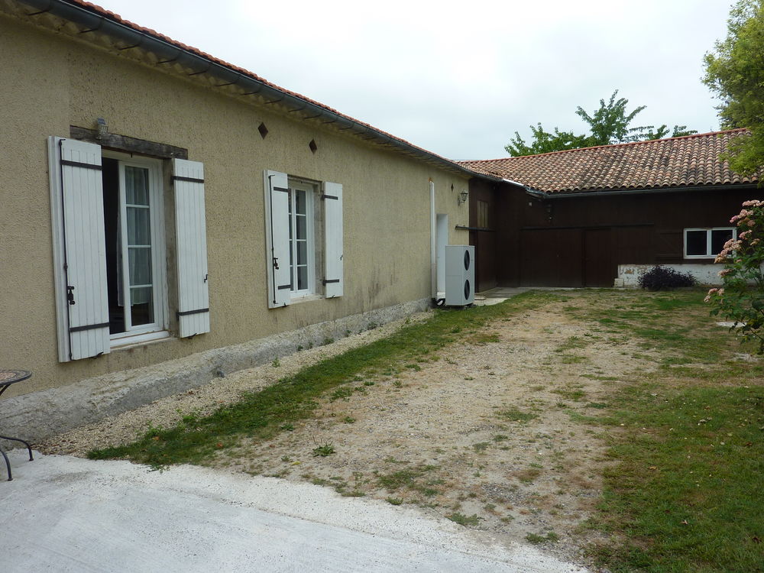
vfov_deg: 54.9
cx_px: 382
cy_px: 286
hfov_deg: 69.4
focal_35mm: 25
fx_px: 552
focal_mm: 4.1
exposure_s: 1/200
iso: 80
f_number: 4
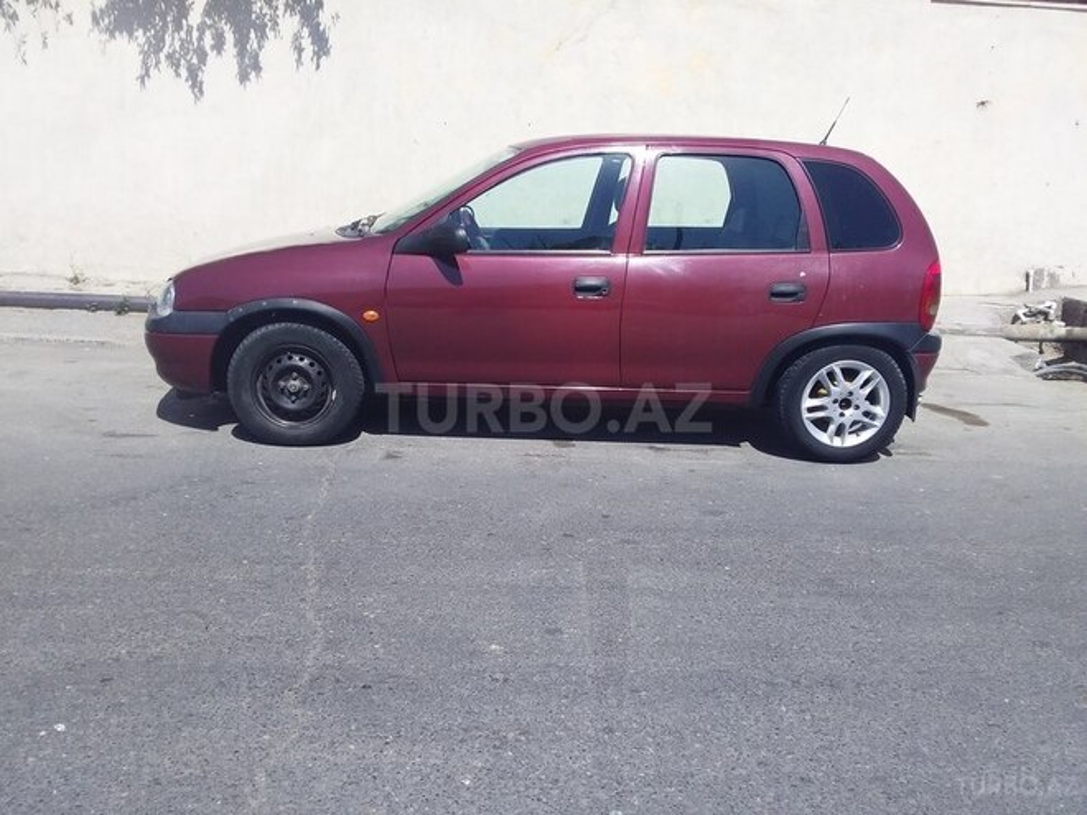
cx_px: 544
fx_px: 973
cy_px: 408
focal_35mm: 31
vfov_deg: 45.4
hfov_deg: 58.4
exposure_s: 1/1263
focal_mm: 3.3
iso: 40
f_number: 2.2
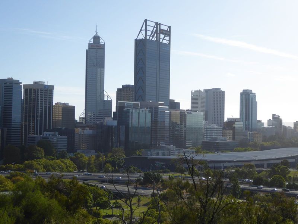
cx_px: 149
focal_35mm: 61
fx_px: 525
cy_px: 112
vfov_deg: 24.0
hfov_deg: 31.7
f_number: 4.3
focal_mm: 10.9
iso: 80
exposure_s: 1/800
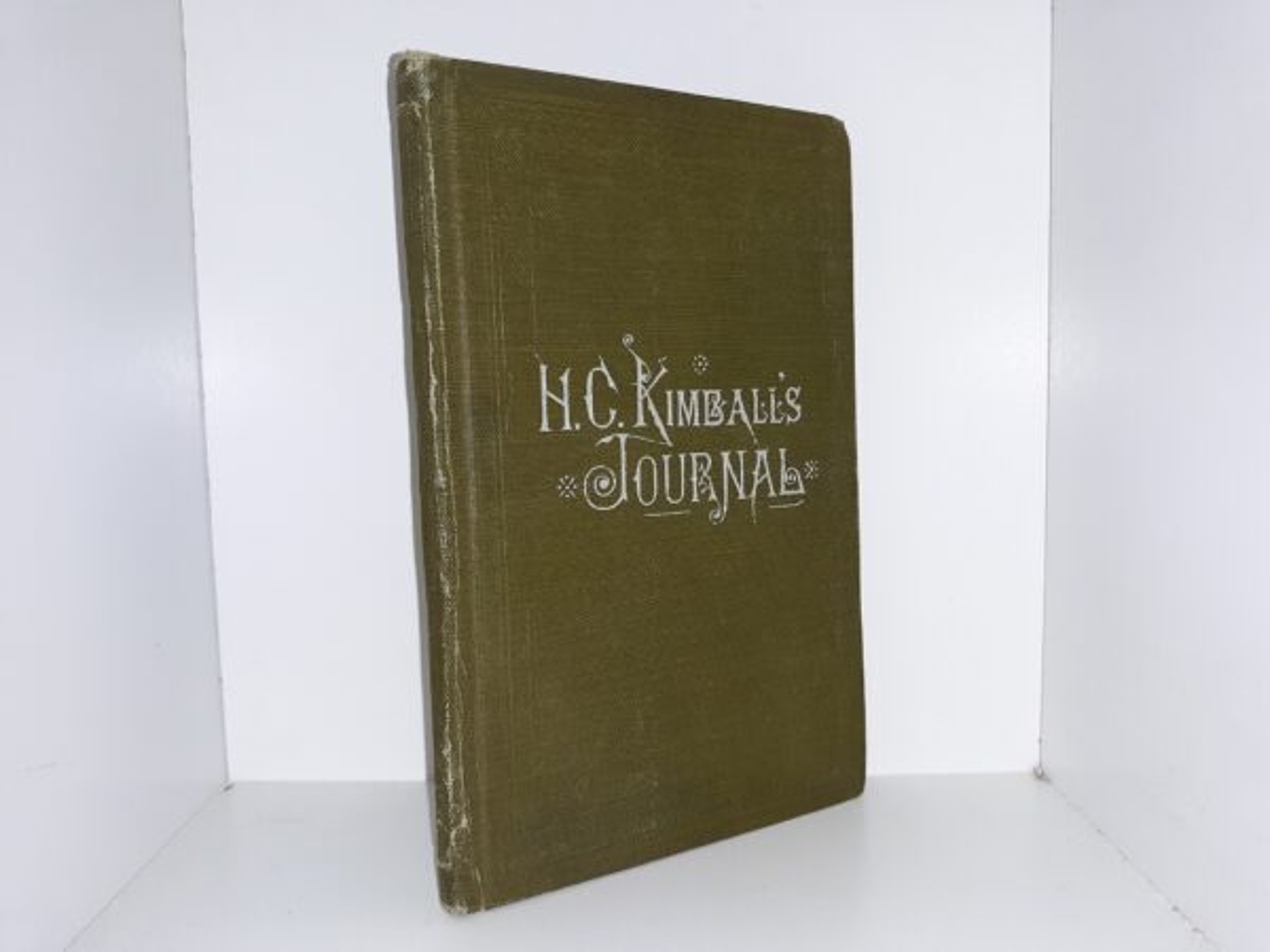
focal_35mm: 28
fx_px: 1027
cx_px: 635
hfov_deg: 63.4
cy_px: 476
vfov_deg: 49.7
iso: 40
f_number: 1.7
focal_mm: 3.7
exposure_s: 1/126
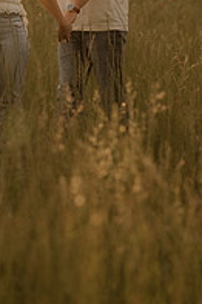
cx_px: -9
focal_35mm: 194
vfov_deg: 10.5
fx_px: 1636
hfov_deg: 7.0
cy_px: -17
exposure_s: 1/1000
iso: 250
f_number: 2
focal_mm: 85
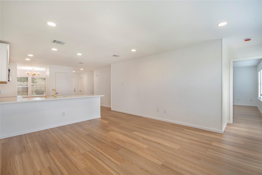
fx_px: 109
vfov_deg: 77.3
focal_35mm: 15
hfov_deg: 100.4
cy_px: 88
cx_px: 131
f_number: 8
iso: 100
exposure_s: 1/30
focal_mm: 10
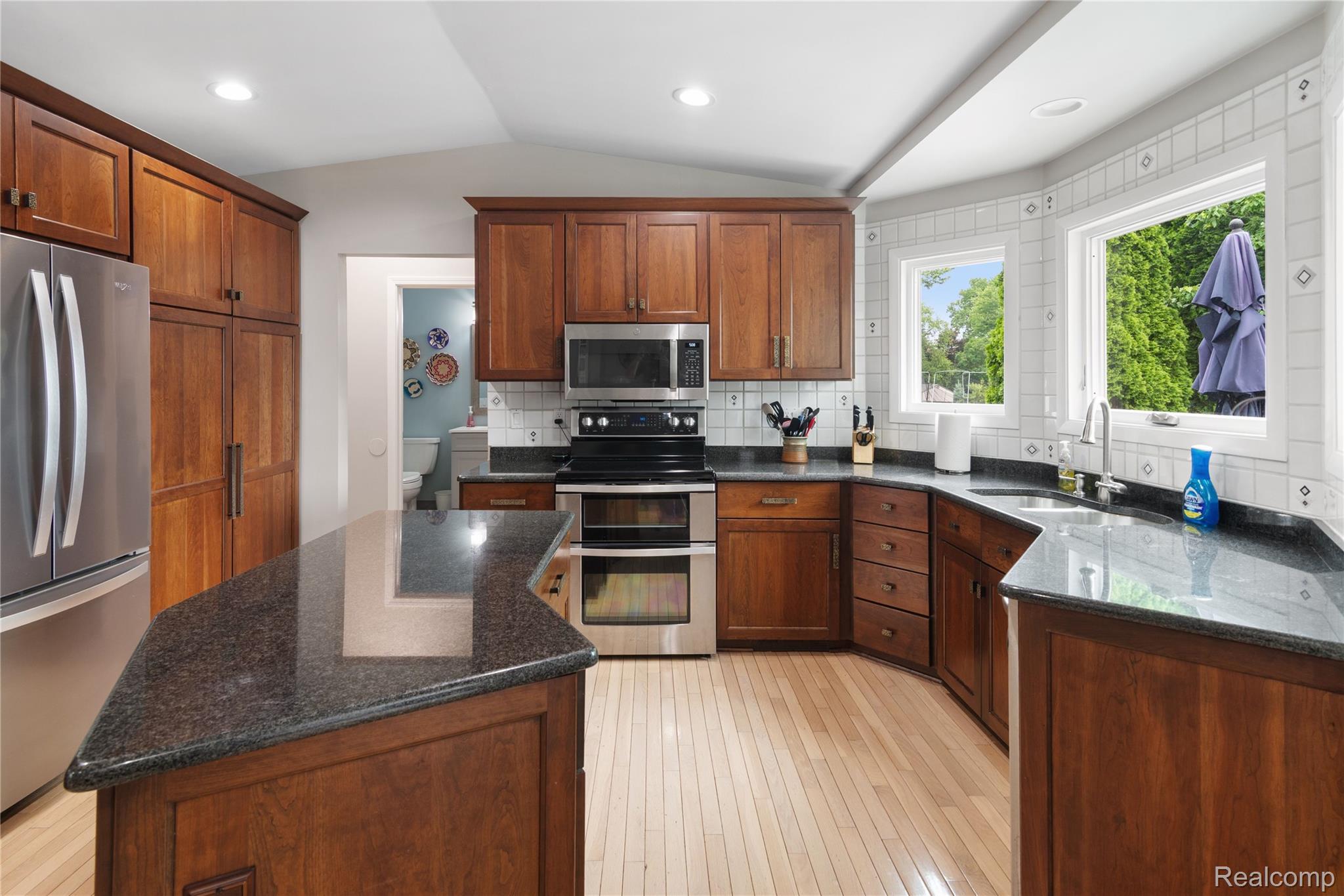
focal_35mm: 17
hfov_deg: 93.3
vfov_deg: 70.5
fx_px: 635
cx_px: 672
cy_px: 448
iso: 400
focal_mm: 17
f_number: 9
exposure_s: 1/10
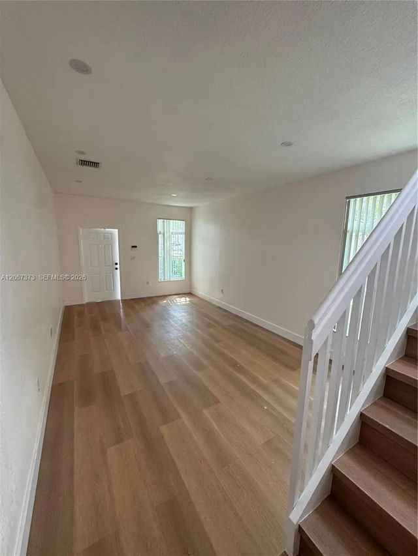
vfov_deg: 102.1
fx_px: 225
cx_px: 209
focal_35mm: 14
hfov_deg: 85.7
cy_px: 278
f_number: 2.2
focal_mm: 2.22
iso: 125
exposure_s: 1/99
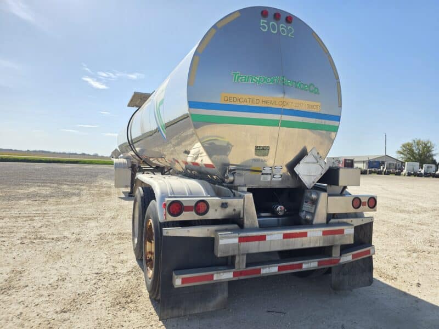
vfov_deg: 58.9
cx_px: 220
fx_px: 292
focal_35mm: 23
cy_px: 164
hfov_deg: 73.9
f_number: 1.7
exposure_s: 1/3628
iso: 80
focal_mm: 6.3
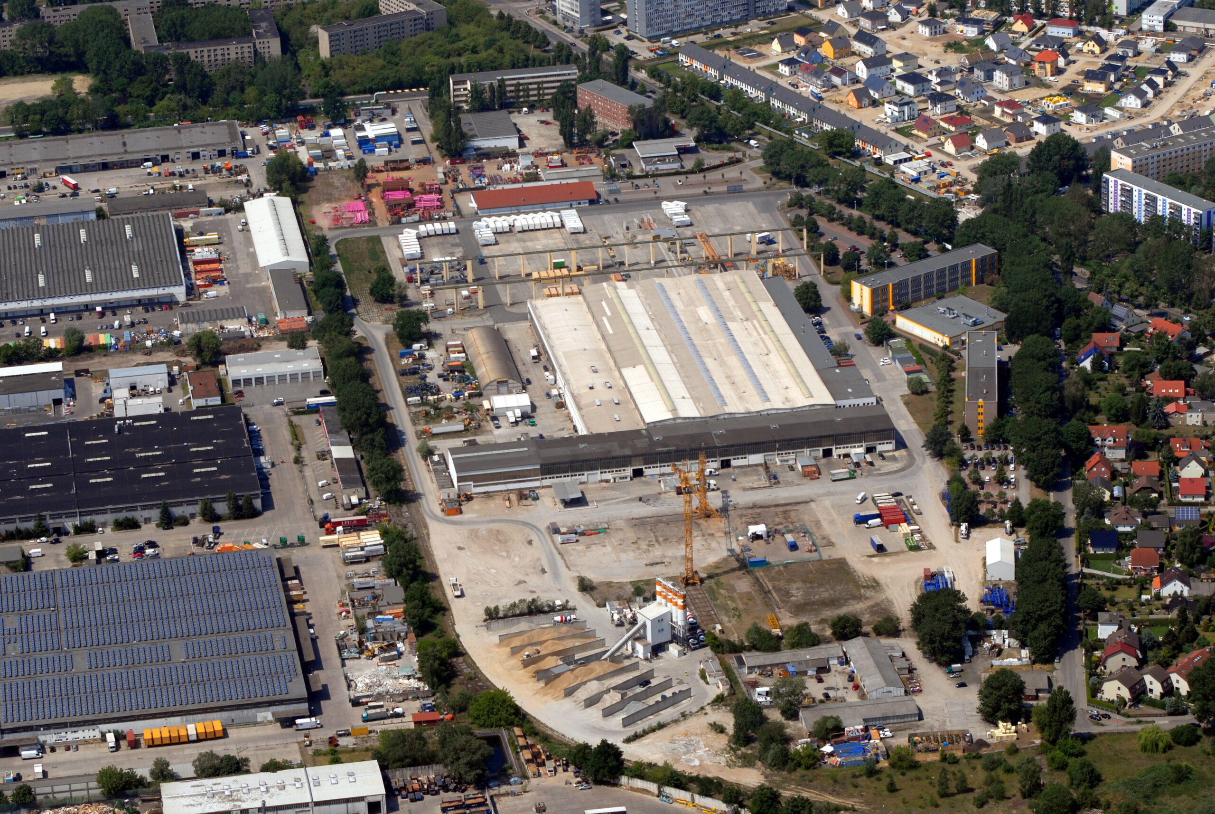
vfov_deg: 13.1
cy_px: 407
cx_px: 608
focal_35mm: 105
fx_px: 3548
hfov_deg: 19.4
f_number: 6.3
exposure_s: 1/1000
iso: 125
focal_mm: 70
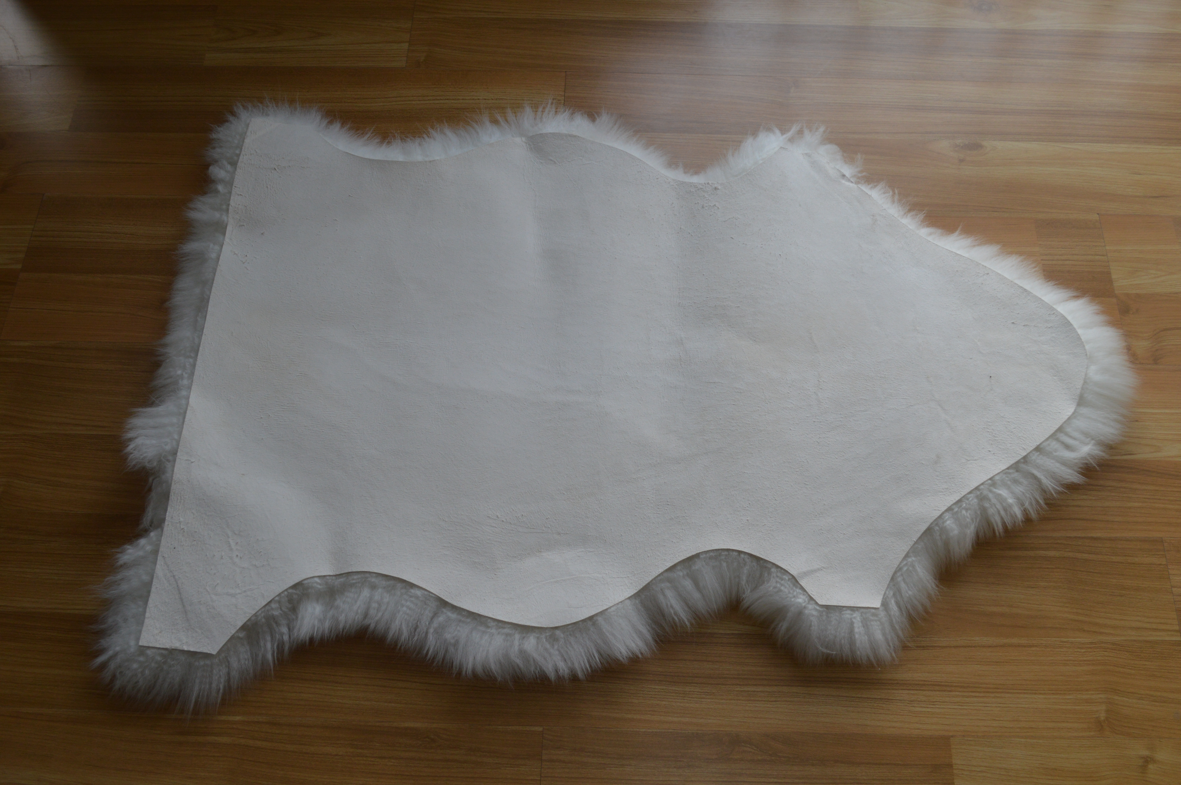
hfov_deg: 53.2
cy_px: 392
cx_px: 590
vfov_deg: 36.8
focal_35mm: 36
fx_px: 1180
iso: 360
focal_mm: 24
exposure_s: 1/125
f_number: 5.6
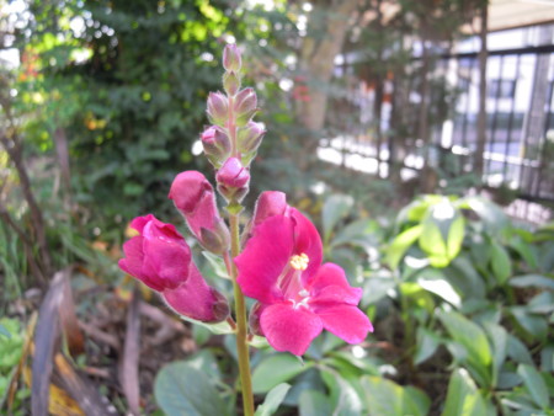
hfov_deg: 63.4
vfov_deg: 49.8
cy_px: 208
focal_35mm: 28
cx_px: 277
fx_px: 448
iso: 100
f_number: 2.7
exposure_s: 1/80
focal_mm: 5
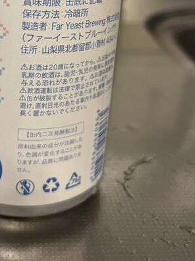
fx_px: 376
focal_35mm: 50
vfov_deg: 36.2
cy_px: 34
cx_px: 29
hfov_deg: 28.2
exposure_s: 1/60
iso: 320
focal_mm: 5.1
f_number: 1.6
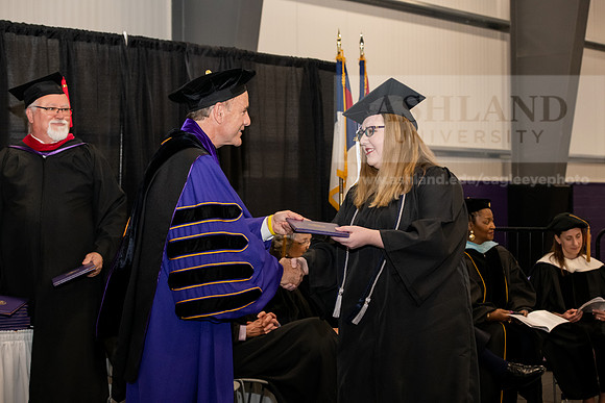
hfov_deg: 28.8
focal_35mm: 70
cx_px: 302
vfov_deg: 19.5
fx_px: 1177
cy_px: 202
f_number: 5.6
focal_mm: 70
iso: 2500
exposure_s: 1/200
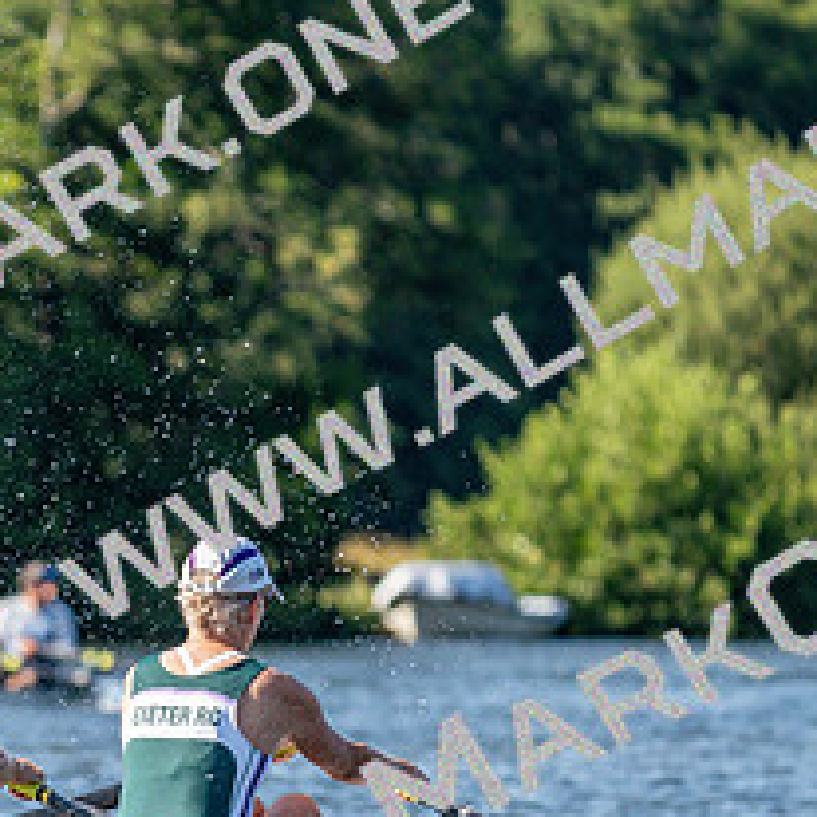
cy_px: 685
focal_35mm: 703
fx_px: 18772
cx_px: -229
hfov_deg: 2.5
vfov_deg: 2.5
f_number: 5.6
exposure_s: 1/1600
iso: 400
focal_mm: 295
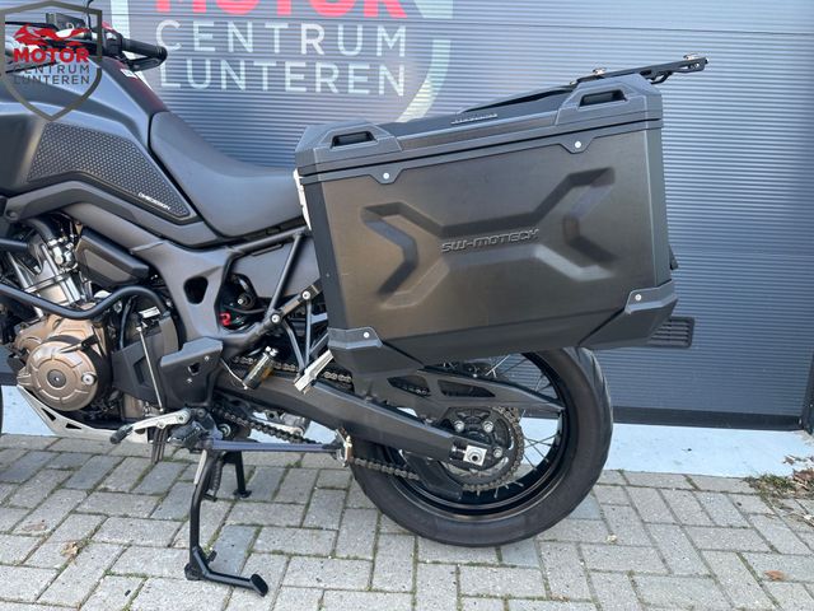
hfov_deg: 71.6
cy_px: 306
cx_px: 407
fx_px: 564
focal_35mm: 24
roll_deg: -2.1
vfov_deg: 56.8
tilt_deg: -12.8
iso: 64
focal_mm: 6.86
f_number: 1.78
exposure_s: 1/121
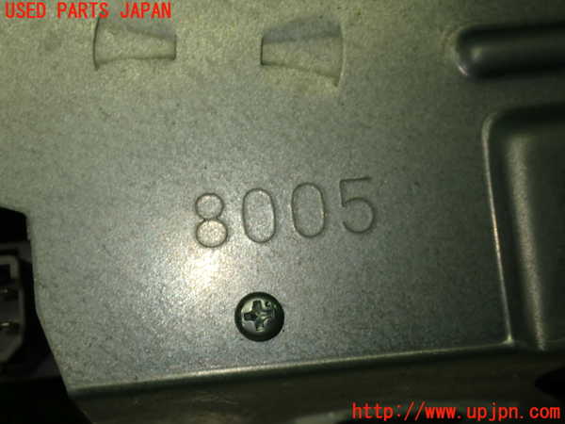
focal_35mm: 58
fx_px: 947
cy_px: 212
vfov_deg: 25.2
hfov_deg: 33.2
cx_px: 282
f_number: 3.5
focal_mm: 10.35
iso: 100
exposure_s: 1/125
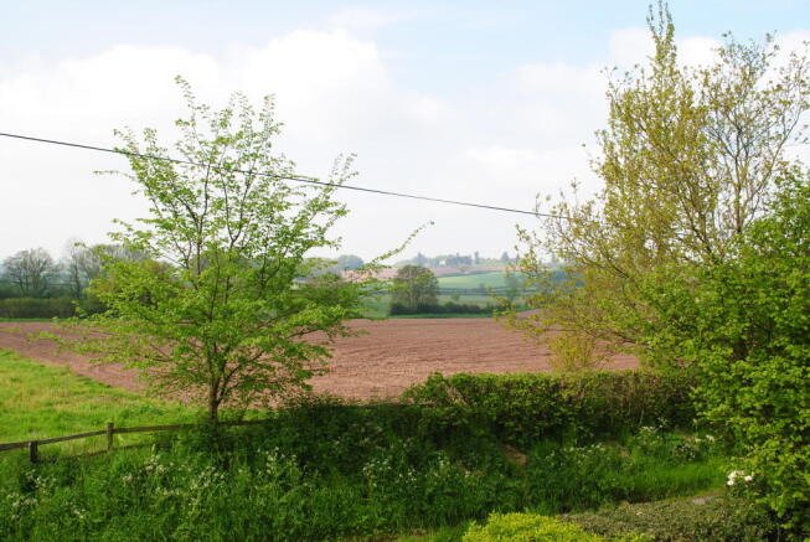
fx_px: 811
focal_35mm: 36
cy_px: 271
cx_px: 405
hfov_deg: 53.1
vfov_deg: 37.0
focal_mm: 24
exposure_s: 1/160
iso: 200
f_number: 9
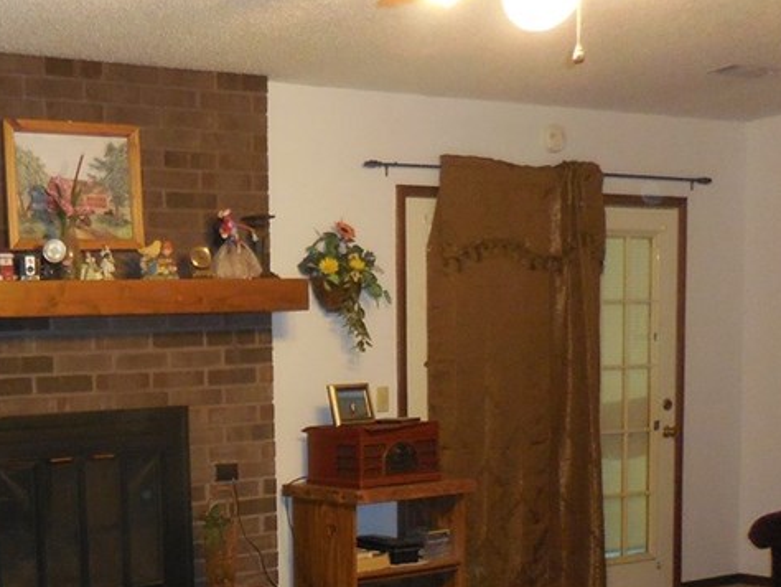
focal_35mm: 54
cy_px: 511
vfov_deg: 26.3
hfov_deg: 34.0
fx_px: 1219
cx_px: 114
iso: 450
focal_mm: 4.5
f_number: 3.3
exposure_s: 1/25
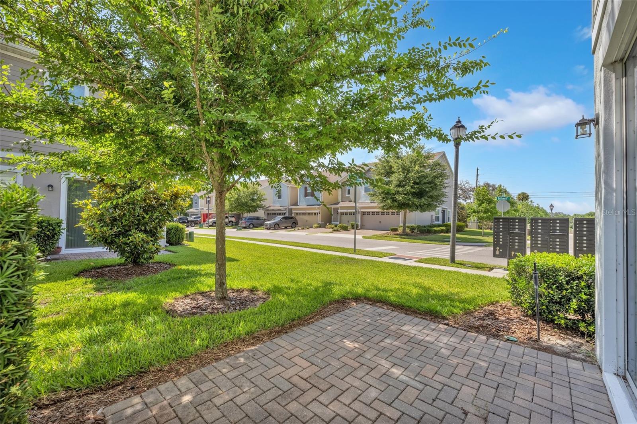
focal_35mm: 14
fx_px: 248
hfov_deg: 104.3
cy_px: 212
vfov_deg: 81.2
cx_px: 318
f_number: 8
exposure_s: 1/1000
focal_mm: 14
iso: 400
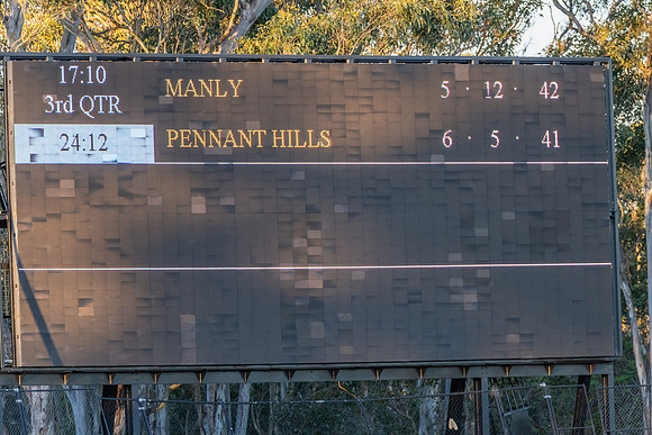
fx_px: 6421
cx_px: 373
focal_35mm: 354
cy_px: 187
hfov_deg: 5.8
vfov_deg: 3.9
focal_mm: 310
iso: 1250
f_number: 4
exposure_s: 1/1000
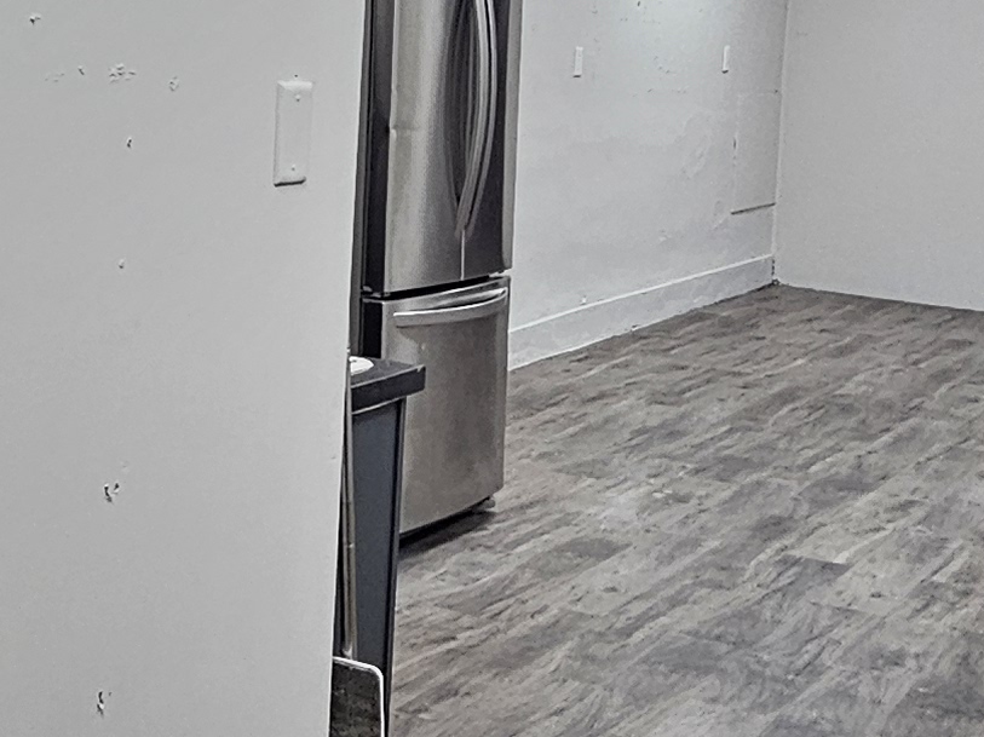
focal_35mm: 64
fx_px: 1818
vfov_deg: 22.5
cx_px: 29
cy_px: 122
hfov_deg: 28.6
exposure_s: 1/60
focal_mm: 2.2
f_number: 2.2
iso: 160
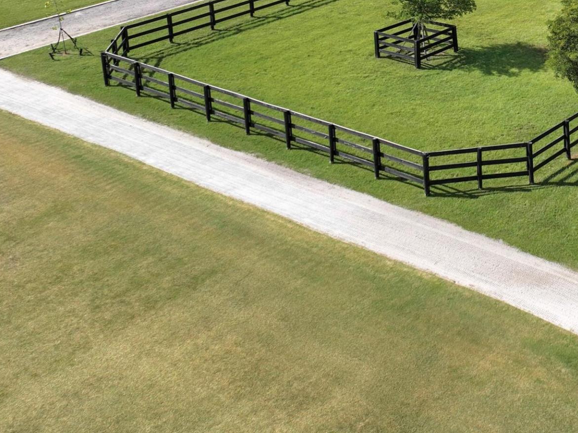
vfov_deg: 23.5
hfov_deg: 29.7
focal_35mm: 59
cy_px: -28
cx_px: 624
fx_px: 985
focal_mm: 12.29
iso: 110
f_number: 2.8
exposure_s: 1/2000
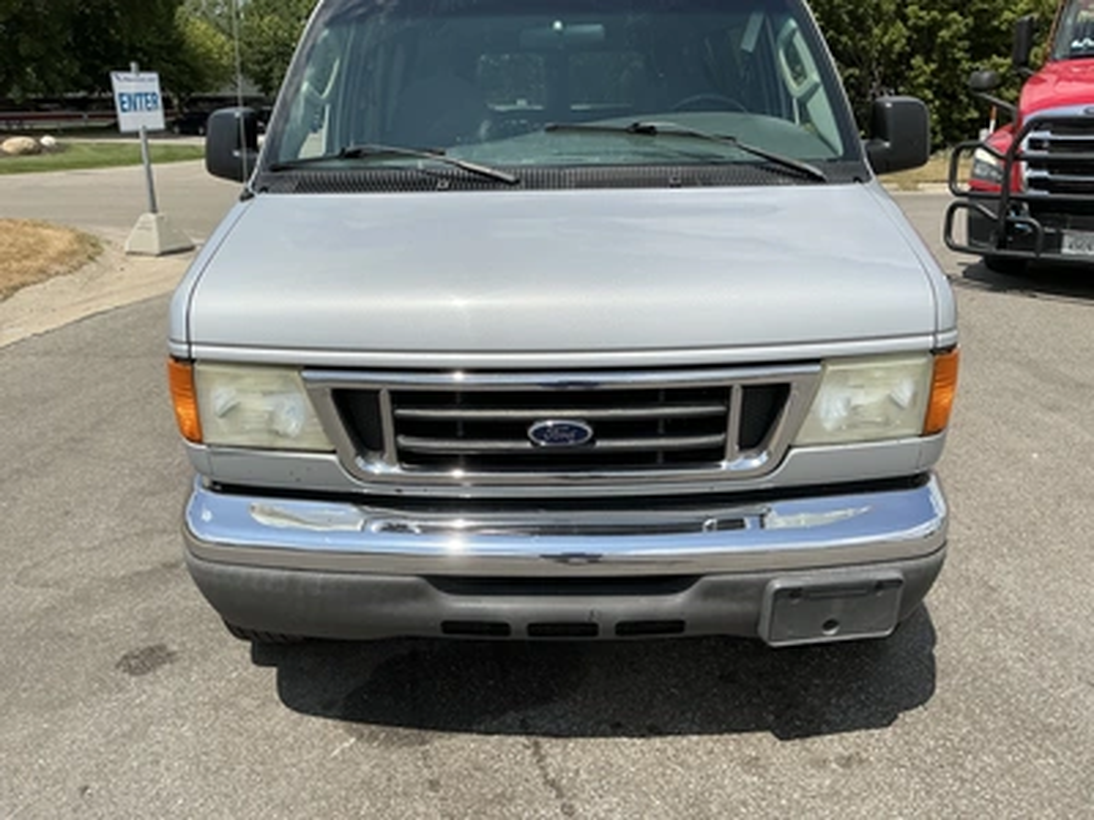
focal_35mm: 28
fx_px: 885
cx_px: 547
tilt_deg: -19.0
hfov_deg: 63.4
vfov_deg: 49.7
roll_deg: +0.4
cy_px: 410
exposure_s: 1/3322
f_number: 1.8
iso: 25
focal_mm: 3
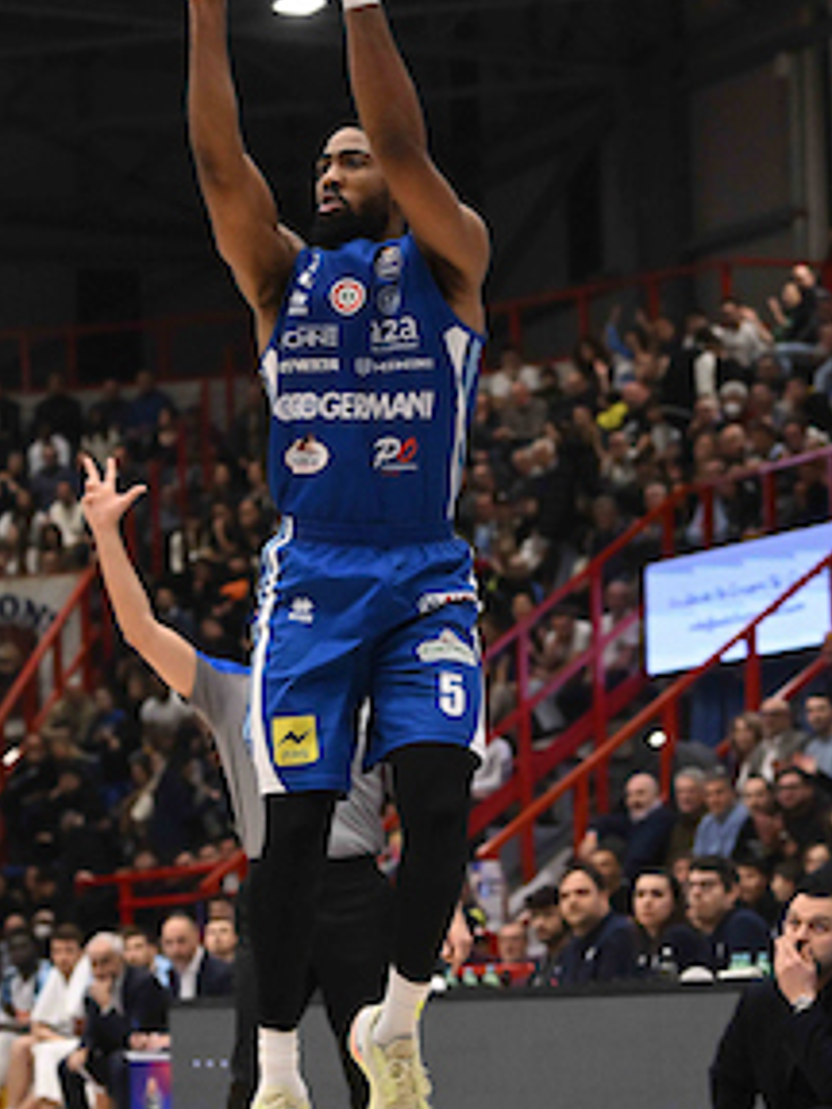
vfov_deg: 14.1
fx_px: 4487
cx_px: 312
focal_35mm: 140
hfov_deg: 10.6
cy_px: 531
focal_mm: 70
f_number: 3.5
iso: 5000
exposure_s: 1/1250
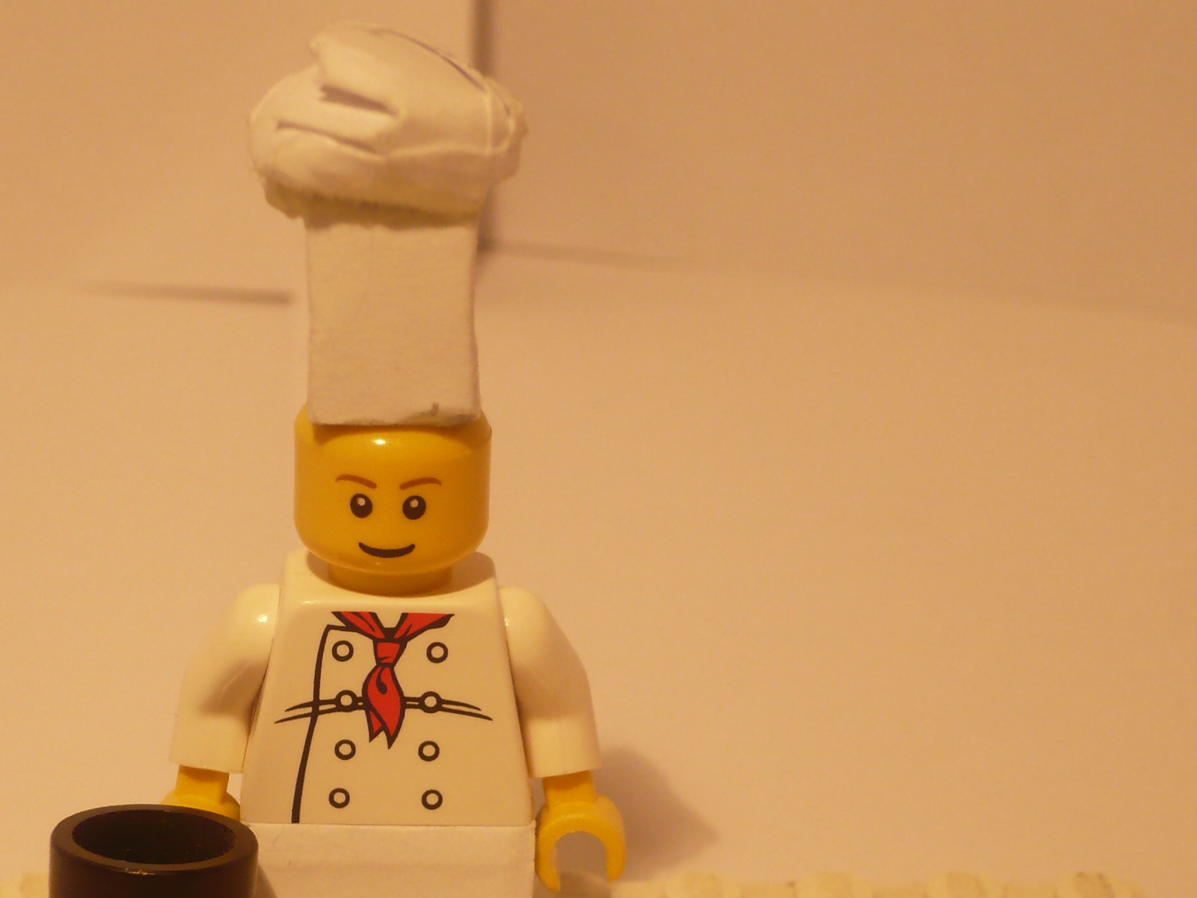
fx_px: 3354
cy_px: 718
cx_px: 387
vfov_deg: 15.2
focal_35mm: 97
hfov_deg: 20.2
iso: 200
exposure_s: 1/30
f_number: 3.7
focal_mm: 9.9
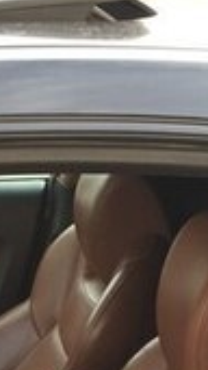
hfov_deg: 9.7
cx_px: -63
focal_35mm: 122
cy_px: 486
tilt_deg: -23.8
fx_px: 1198
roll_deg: -0.7
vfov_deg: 16.6
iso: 25
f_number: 2.2
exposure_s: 1/100
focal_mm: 4.15
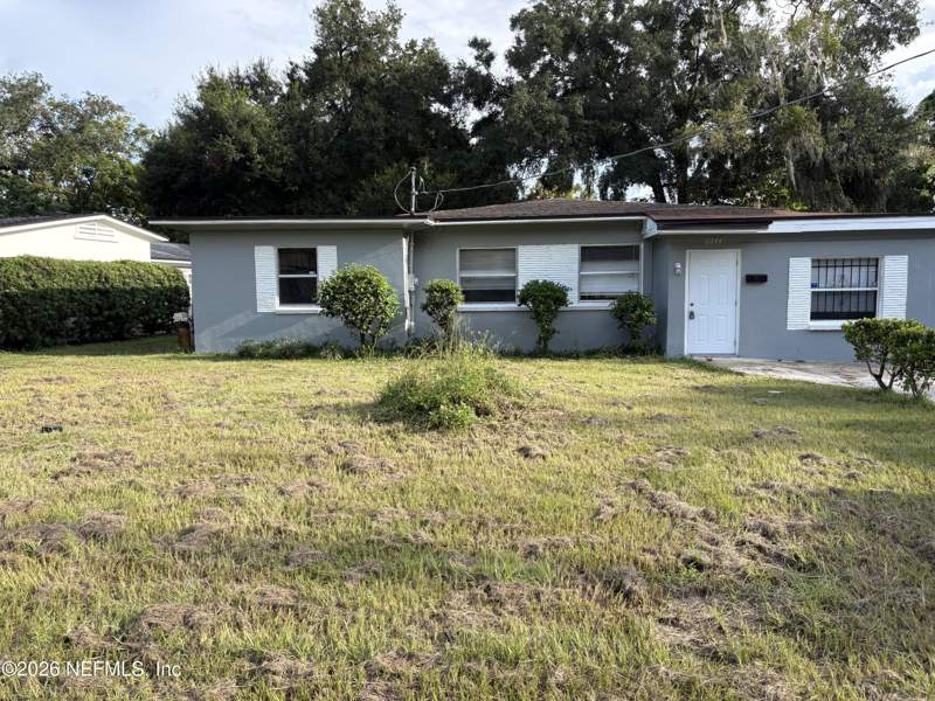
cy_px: 350
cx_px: 468
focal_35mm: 26
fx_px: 702
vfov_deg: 53.1
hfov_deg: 67.3
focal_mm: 5.96
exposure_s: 1/920
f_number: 1.6
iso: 64
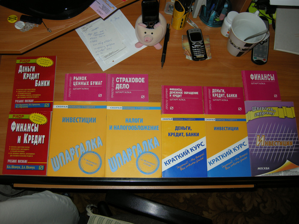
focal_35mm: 35
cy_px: 112
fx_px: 302
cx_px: 150
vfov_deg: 40.7
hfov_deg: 52.6
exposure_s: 1/60
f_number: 2.7
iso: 64
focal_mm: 7.5
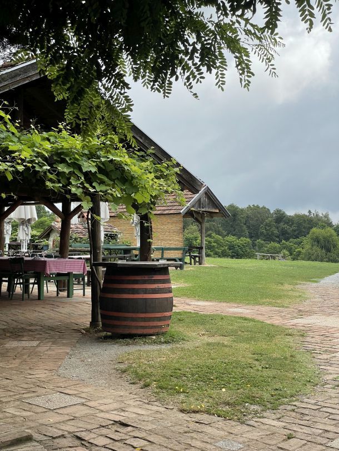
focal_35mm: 52
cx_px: 170
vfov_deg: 36.8
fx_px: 679
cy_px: 226
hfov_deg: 28.0
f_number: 2
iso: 25
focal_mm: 6
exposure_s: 1/1199
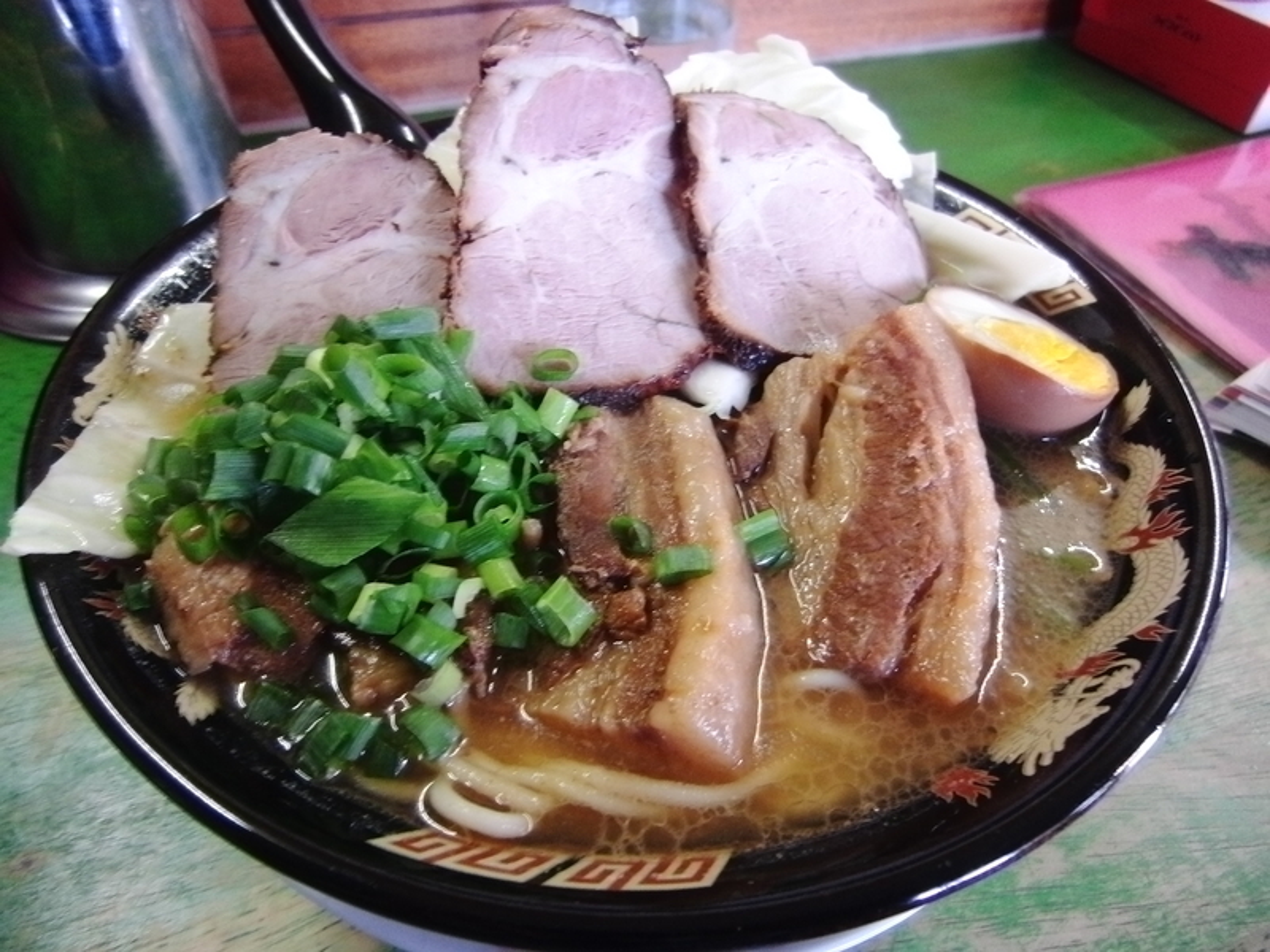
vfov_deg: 56.8
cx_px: 635
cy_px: 476
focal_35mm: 24
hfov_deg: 71.6
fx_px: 881
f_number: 3.2
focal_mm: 4.3
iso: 400
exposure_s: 1/13
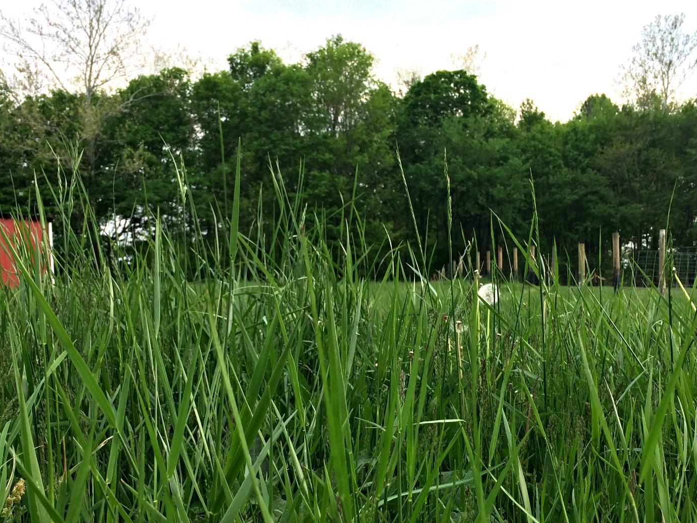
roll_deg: +1.4
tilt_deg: -3.4
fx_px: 866
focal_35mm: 43
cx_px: 383
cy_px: 343
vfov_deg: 33.3
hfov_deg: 43.8
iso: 32
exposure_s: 1/321
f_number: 2.2
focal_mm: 4.15
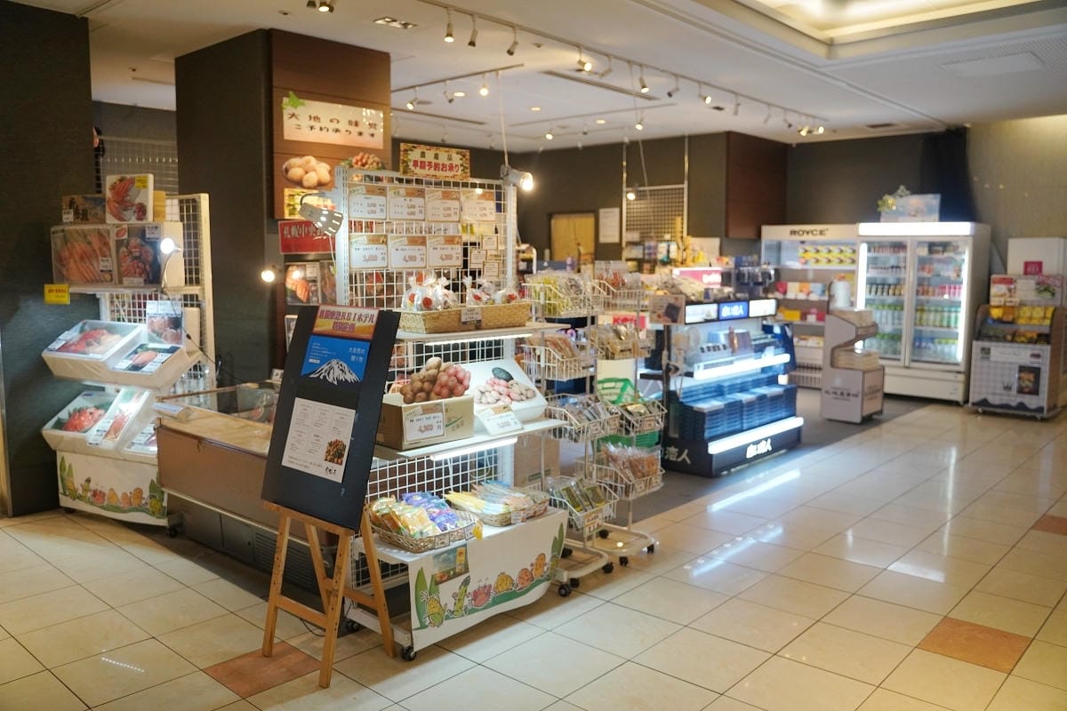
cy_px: 356
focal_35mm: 28
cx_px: 534
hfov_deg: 65.5
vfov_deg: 46.4
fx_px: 830
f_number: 3.2
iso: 1600
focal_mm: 28
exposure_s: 1/160
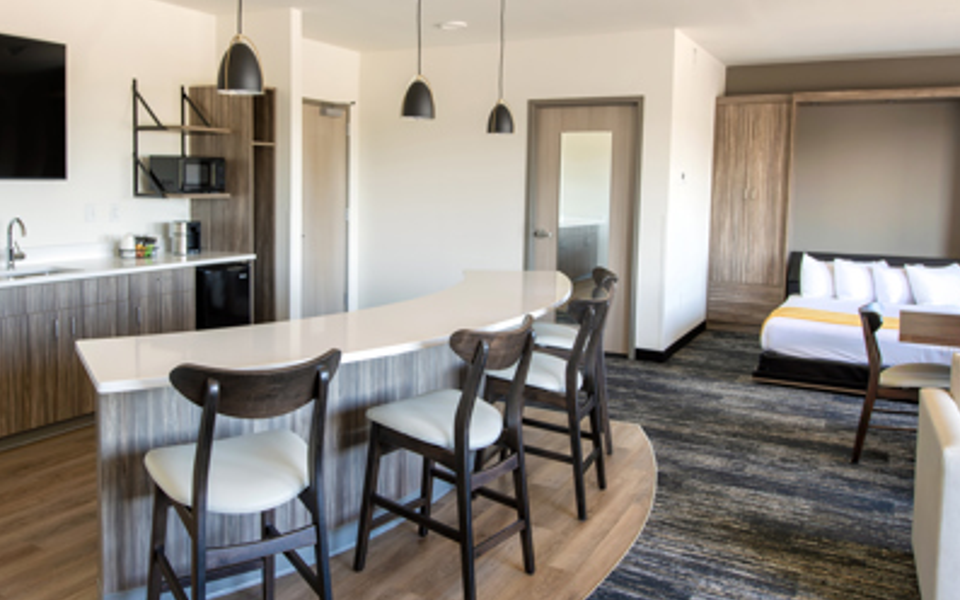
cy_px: 250
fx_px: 811
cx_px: 432
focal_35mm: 31
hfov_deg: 61.1
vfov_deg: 40.5
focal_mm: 21
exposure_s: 1/10
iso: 200
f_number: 5.6
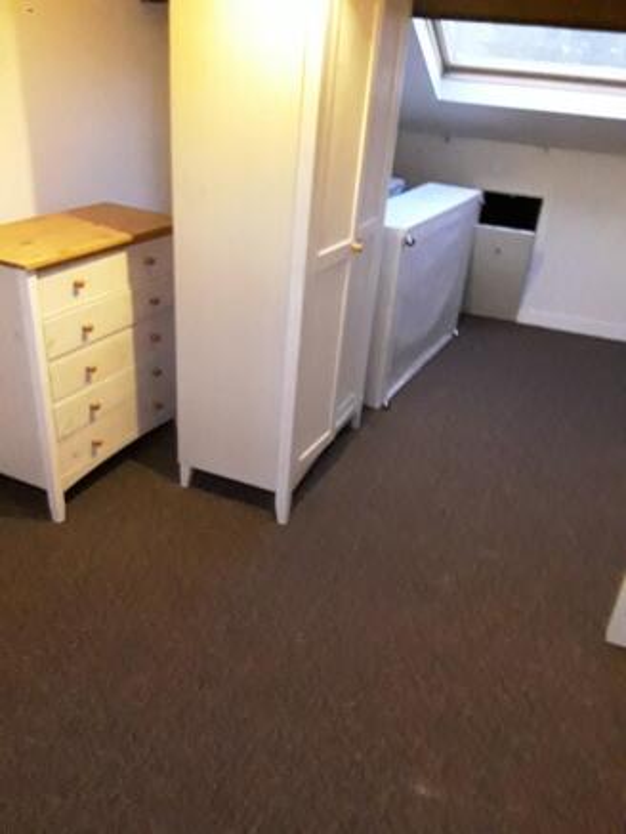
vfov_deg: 65.3
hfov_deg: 51.4
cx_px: 313
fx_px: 651
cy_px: 417
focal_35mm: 27
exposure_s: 1/17
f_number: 1.9
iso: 800
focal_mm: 2.91
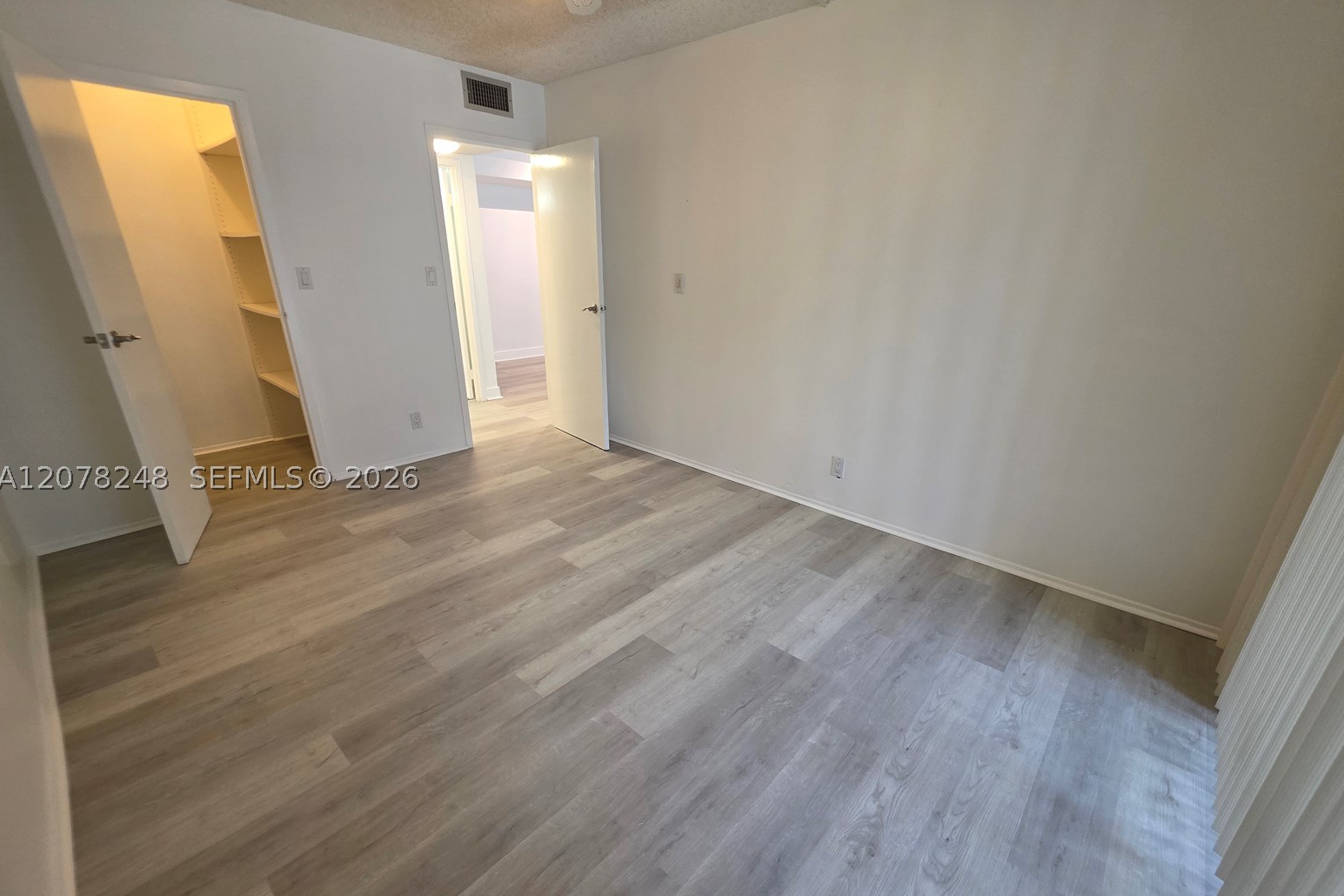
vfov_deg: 81.1
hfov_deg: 104.2
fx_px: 523
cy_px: 478
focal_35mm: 14
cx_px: 685
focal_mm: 2.2
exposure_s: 1/120
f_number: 1.9
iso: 200
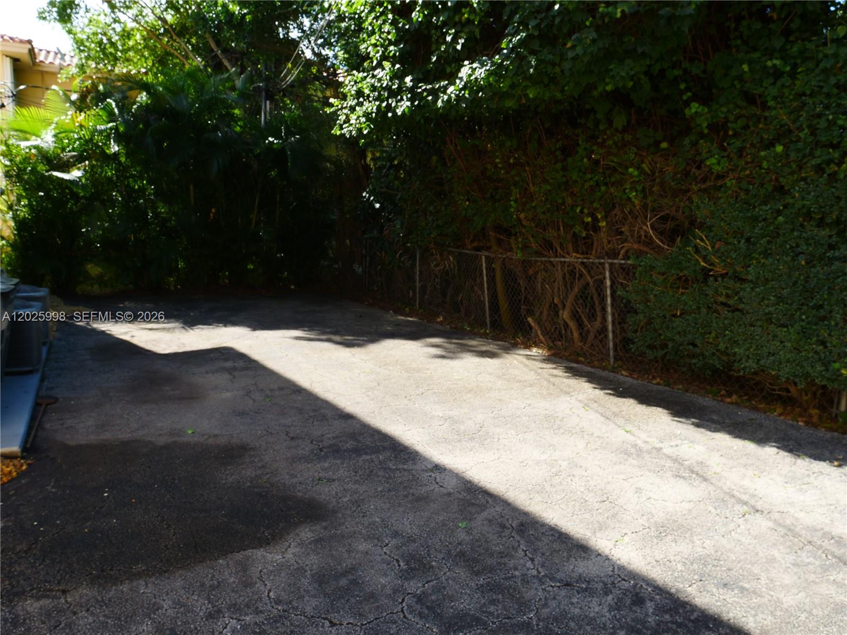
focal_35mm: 24
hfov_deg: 71.6
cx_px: 424
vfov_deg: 56.8
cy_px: 318
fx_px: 587
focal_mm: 12
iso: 200
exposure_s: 1/80
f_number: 8
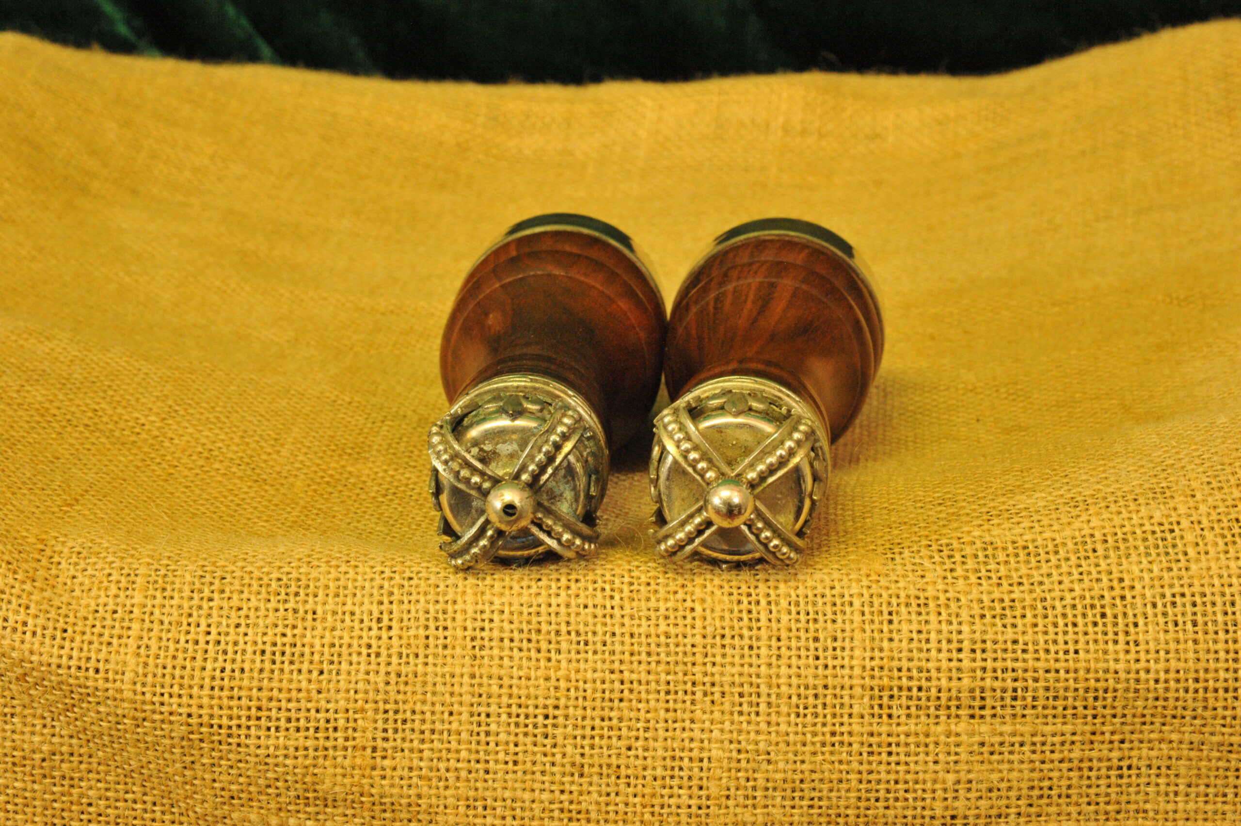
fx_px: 4134
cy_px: 413
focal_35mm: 120
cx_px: 620
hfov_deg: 17.1
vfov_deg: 11.4
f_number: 20
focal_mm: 120
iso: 6400
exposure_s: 1/20
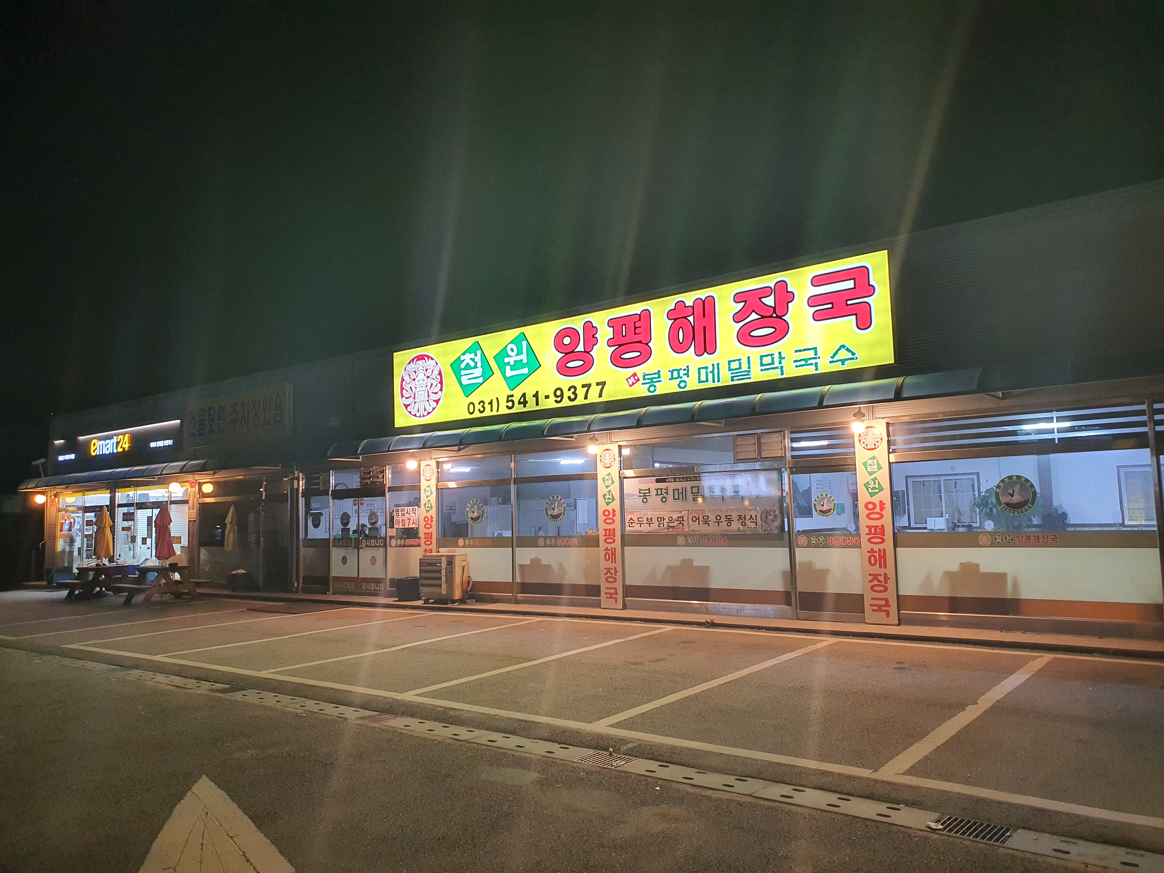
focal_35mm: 26
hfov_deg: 67.3
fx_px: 874
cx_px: 582
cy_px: 436
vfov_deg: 53.1
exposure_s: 1/60
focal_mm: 4.3
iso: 200
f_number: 2.4
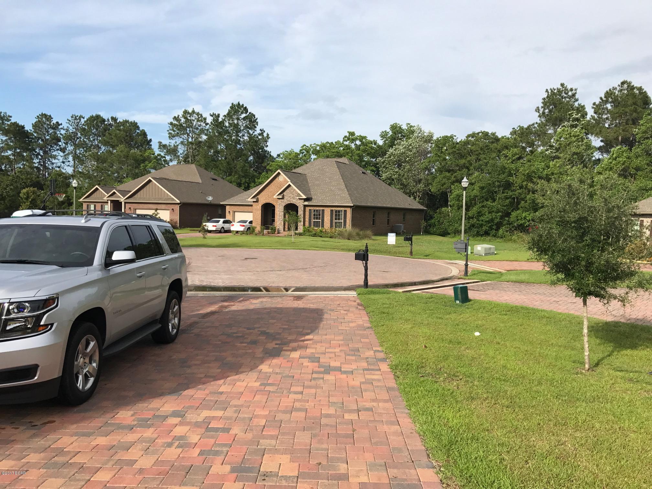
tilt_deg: -4.6
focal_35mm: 28
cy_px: 244
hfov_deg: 63.4
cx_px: 326
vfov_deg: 49.7
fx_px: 527
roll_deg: -2.0
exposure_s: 1/2179
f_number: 1.8
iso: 20
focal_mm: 3.99
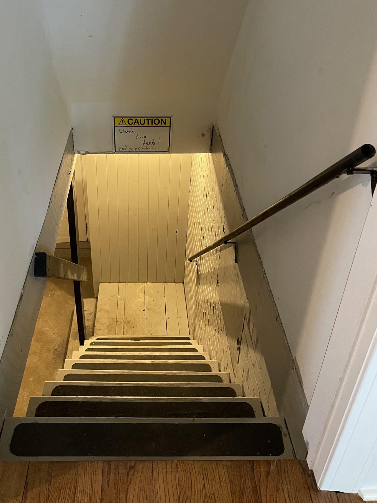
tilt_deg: -32.7
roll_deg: -0.7
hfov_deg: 42.6
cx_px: 138
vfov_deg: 55.0
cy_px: 203
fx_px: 479
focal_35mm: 33
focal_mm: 4.2
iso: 400
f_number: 1.6
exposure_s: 1/40
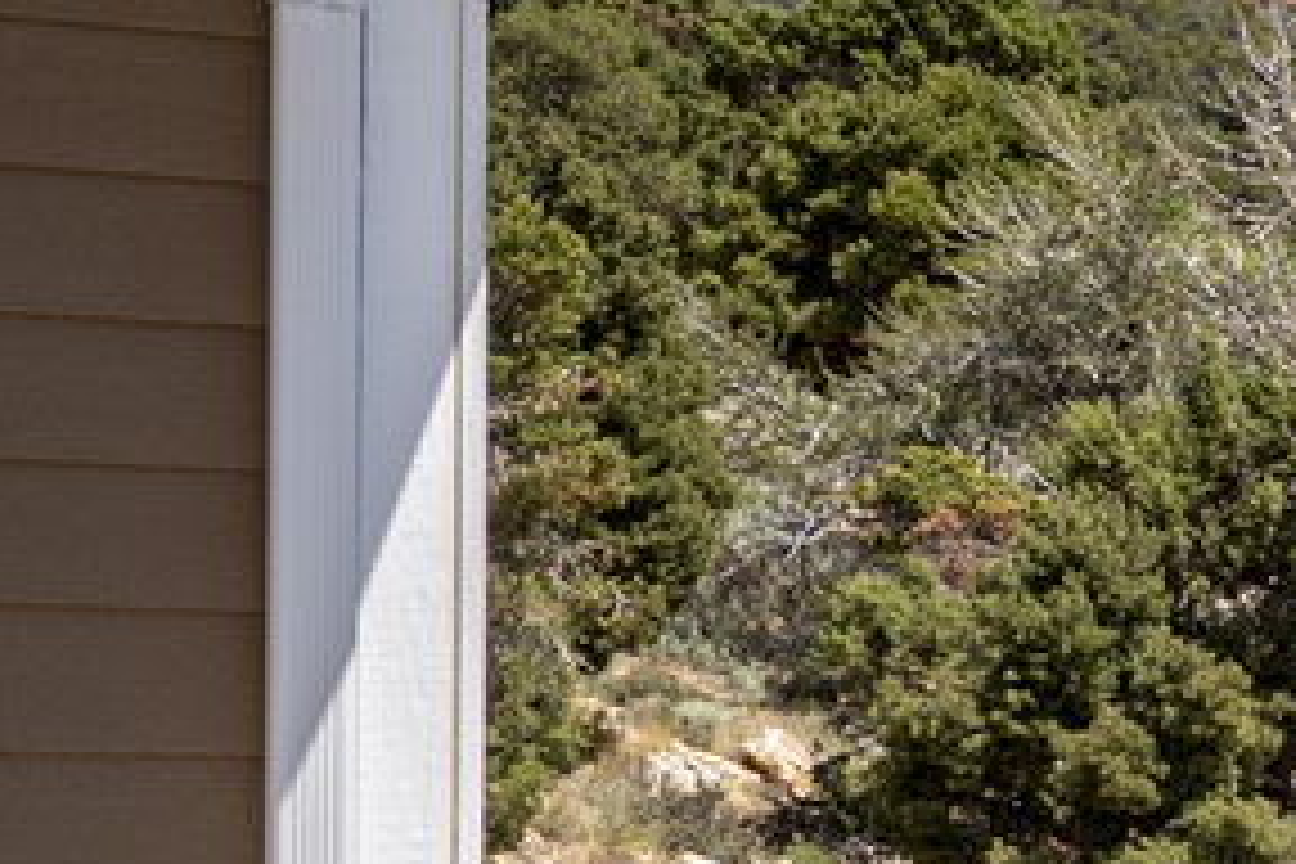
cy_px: 868
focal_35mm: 146
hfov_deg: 9.4
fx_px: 5256
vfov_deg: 9.3
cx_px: 4383
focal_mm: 20.5
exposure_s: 1/400
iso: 320
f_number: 11
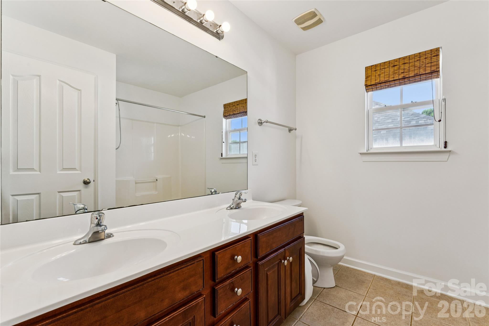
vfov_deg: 74.1
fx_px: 216
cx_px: 244
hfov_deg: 97.1
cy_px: 163
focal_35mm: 16
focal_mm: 15.9
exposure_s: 1/10
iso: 200
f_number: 13
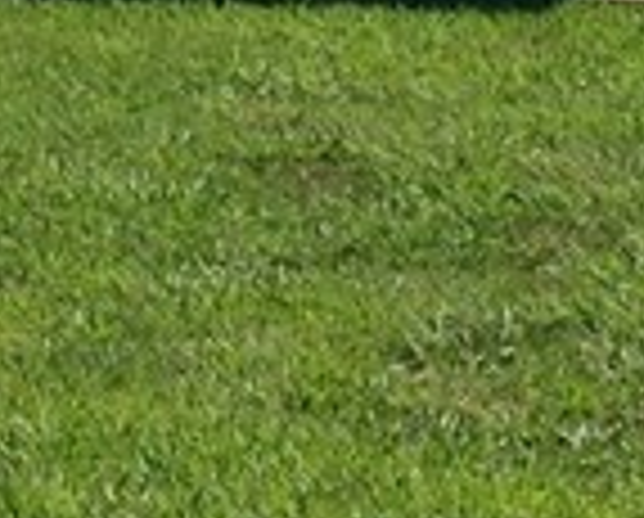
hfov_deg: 8.4
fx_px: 4393
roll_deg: +0.3
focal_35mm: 230
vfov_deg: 6.6
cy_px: -482
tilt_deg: +0.6
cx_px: 315
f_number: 2.4
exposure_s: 1/1290
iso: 50
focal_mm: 4.12
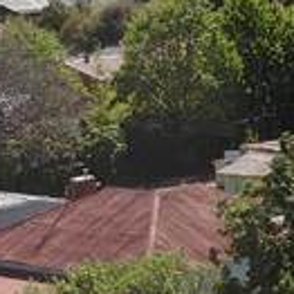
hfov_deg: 9.2
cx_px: 763
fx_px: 1595
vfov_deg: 10.5
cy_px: 175
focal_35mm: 166
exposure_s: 1/1013
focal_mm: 4.5
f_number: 2.8
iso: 100
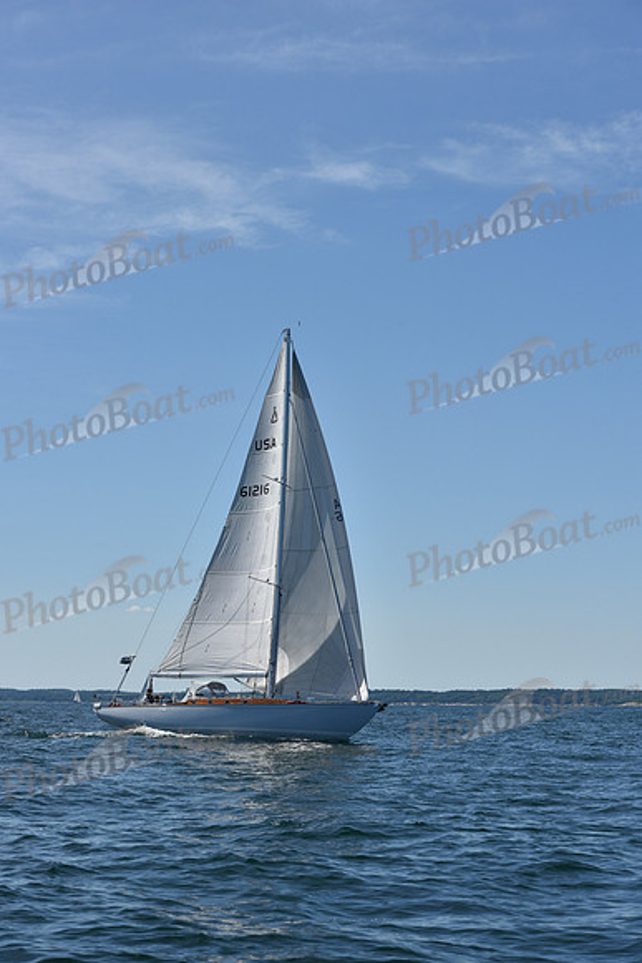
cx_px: 321
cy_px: 482
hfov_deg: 19.5
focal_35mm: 70
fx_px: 1871
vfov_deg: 28.8
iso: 250
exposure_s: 1/1250
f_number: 9
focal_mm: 70
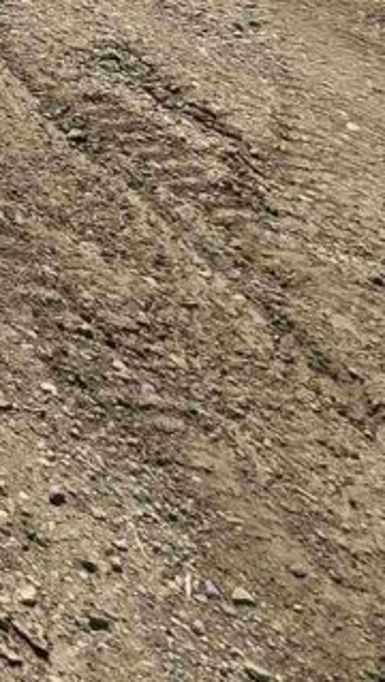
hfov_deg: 10.5
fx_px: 1286
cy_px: -541
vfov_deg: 20.8
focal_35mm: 71
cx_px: -830
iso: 50
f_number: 2.2
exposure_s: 1/3464
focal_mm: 2.2
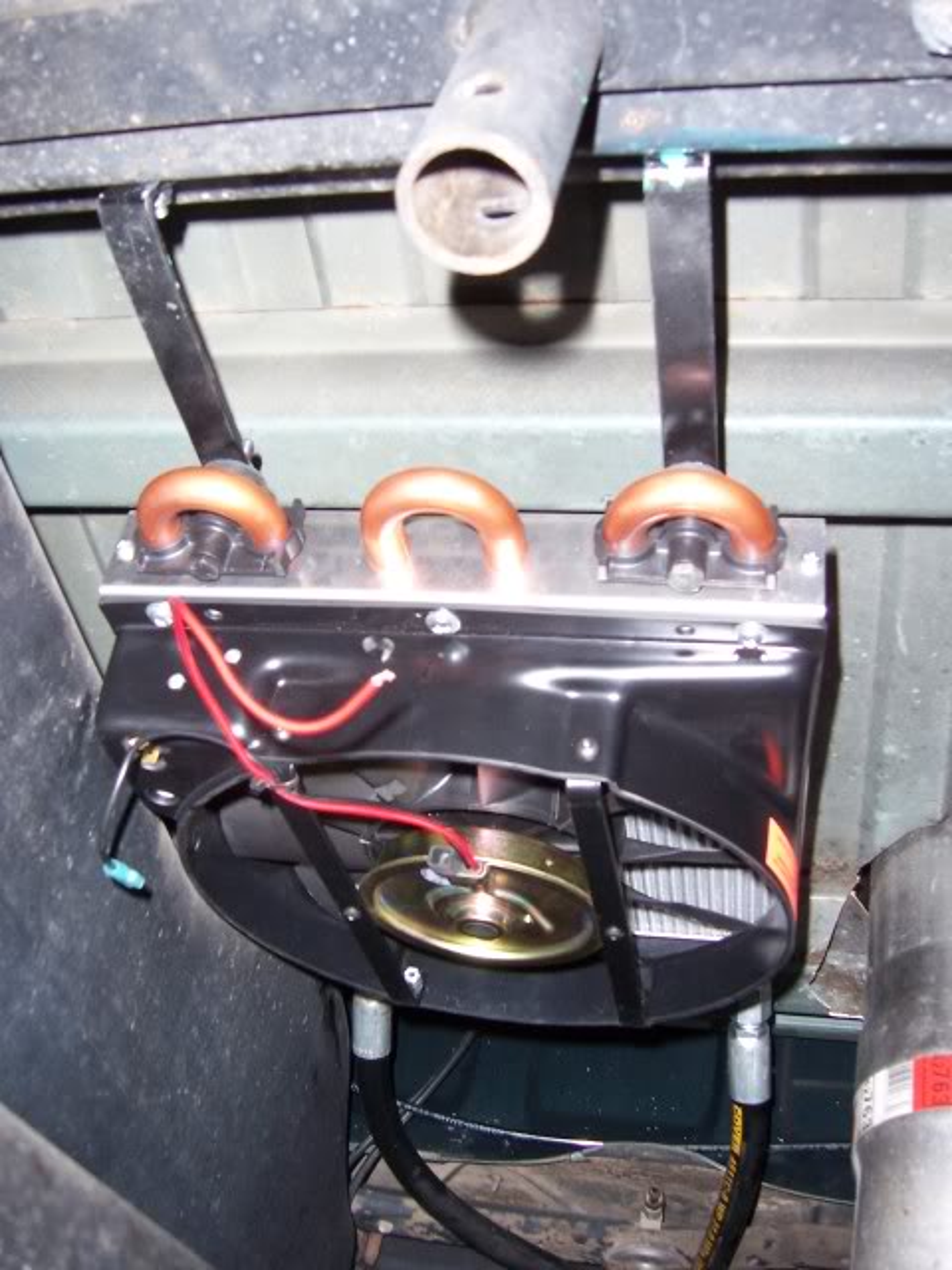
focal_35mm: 36
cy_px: 635
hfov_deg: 39.7
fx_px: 1320
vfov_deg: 51.4
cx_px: 476
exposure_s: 1/60
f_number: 3
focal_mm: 6
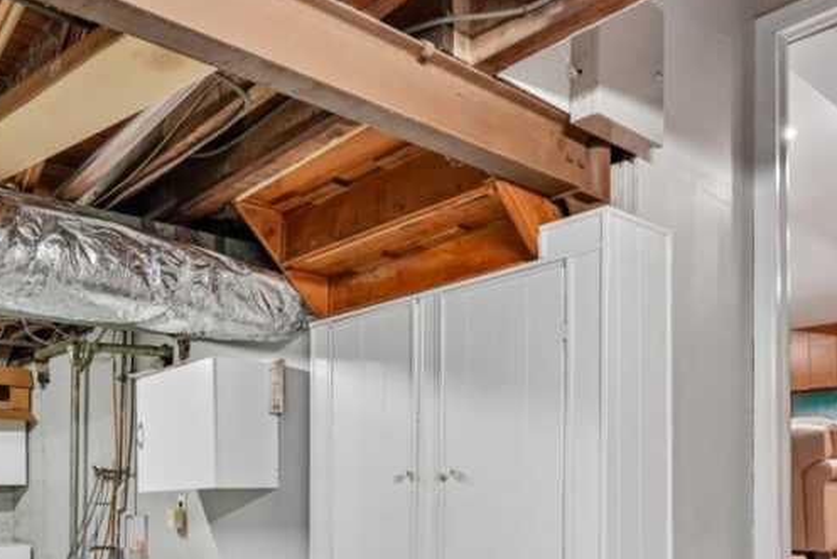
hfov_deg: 54.7
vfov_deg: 37.4
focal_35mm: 33
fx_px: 767
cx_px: 218
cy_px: 502
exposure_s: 1/3.33
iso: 400
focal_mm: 16
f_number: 8
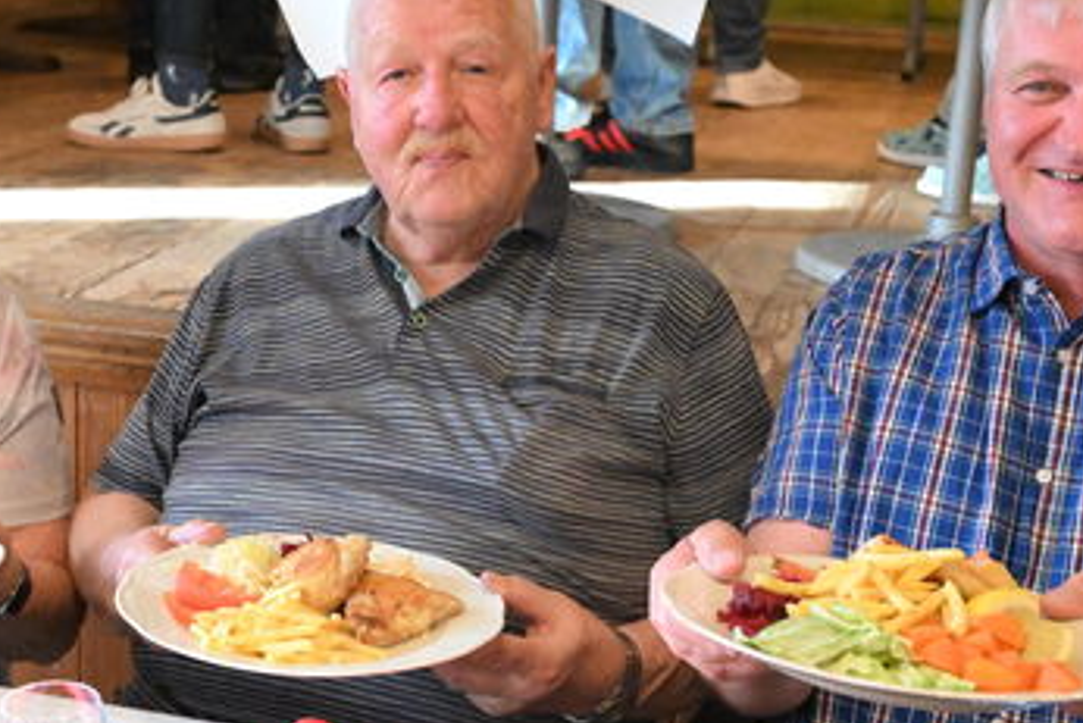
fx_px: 1926
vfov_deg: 21.2
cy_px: 307
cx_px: 444
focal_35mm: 64
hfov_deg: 31.3
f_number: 5.6
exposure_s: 1/640
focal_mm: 41
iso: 20000
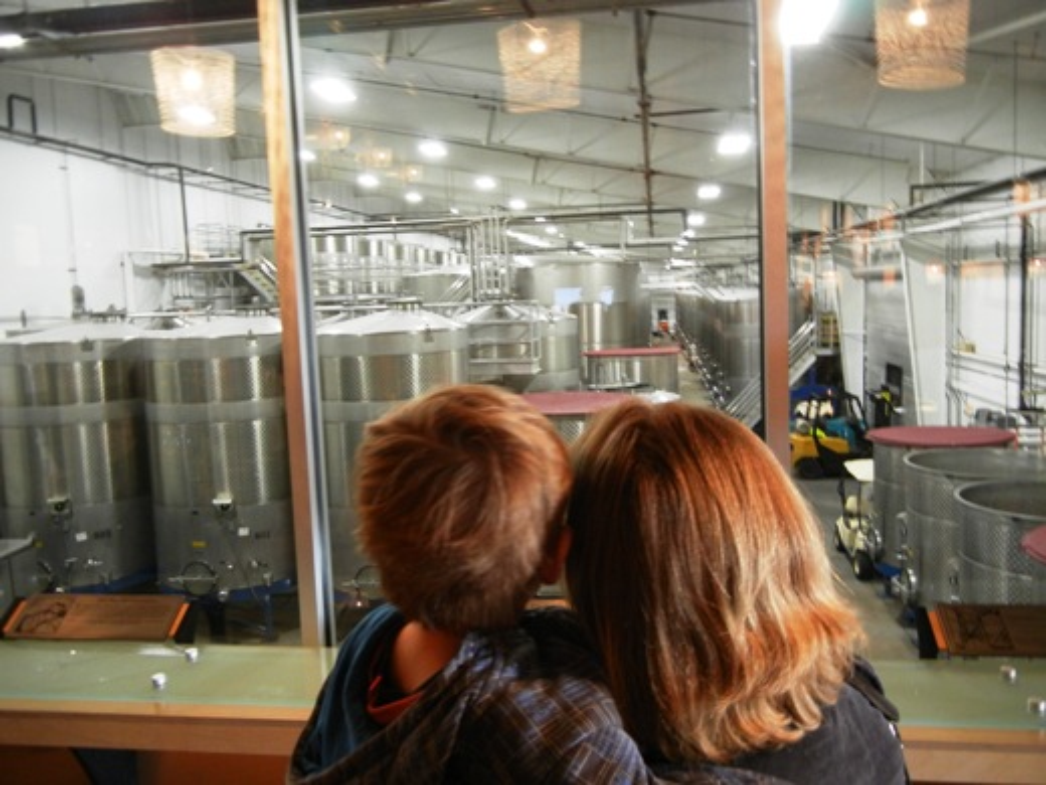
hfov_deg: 60.0
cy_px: 392
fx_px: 907
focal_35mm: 30
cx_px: 523
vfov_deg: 46.8
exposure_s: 1/13.3
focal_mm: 5.4
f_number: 3.5
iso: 400
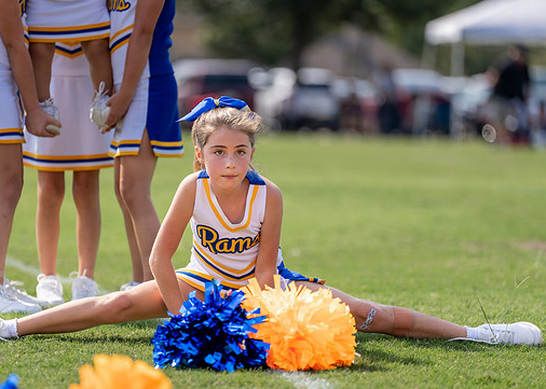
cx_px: 241
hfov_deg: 9.5
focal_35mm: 213
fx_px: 3302
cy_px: 222
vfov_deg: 6.8
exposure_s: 1/1600
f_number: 2.8
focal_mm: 168
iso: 100
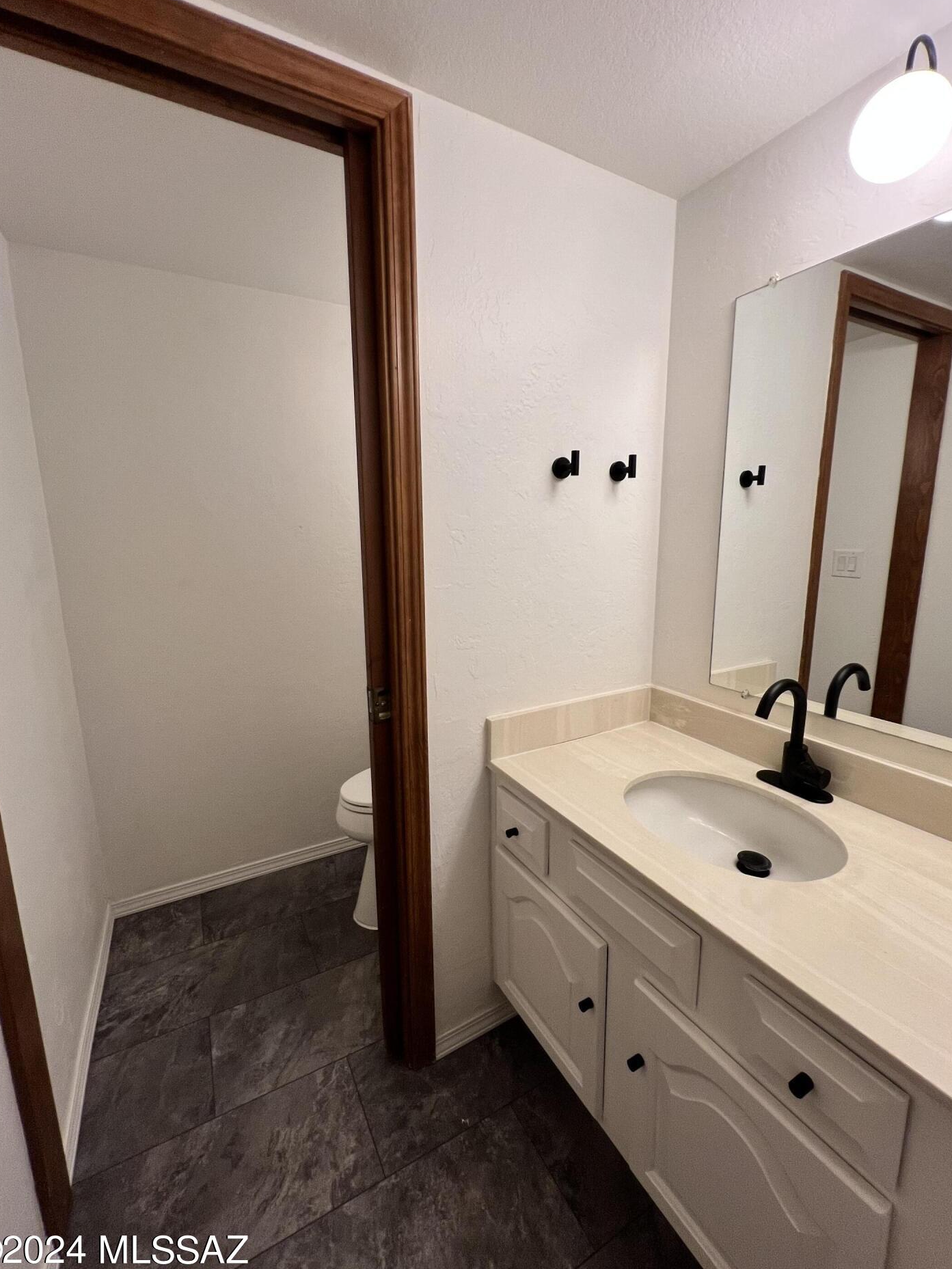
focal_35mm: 14
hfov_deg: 85.7
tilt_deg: -9.2
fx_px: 513
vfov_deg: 102.1
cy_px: 629
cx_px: 482
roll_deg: +0.8
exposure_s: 1/120
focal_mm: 1.57
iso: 160
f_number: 1.8
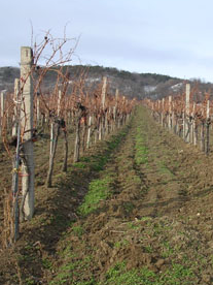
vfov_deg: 34.9
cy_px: 148
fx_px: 451
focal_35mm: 55
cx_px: 156
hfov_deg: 26.3
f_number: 5.6
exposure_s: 1/147
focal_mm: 5.8
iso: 100
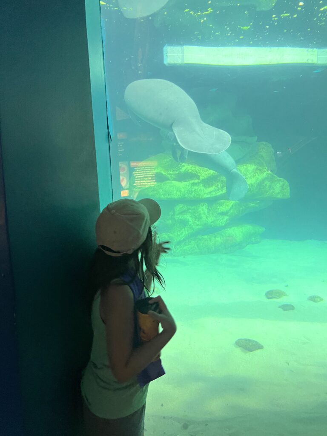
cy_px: 218
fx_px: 327
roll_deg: +3.5
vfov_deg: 67.3
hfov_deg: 53.1
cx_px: 164
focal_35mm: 26
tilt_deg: -5.3
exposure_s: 1/35
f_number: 1.5
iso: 640
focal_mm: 5.7
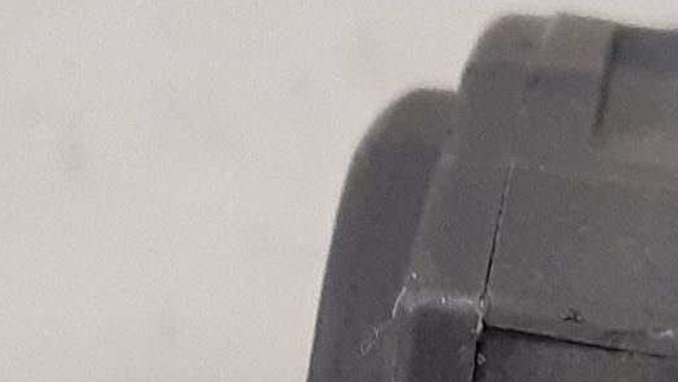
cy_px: 831
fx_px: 1978
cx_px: 527
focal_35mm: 110
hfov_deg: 19.3
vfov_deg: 10.0
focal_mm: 3.93
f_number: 1.7
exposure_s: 1/50
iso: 250
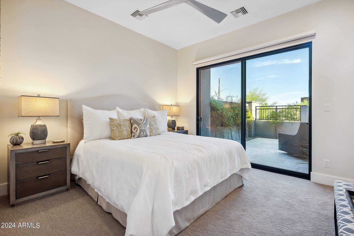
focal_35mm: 16
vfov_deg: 73.8
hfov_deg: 96.7
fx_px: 157
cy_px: 118
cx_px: 177
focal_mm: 16
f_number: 8
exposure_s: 1/160
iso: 2500
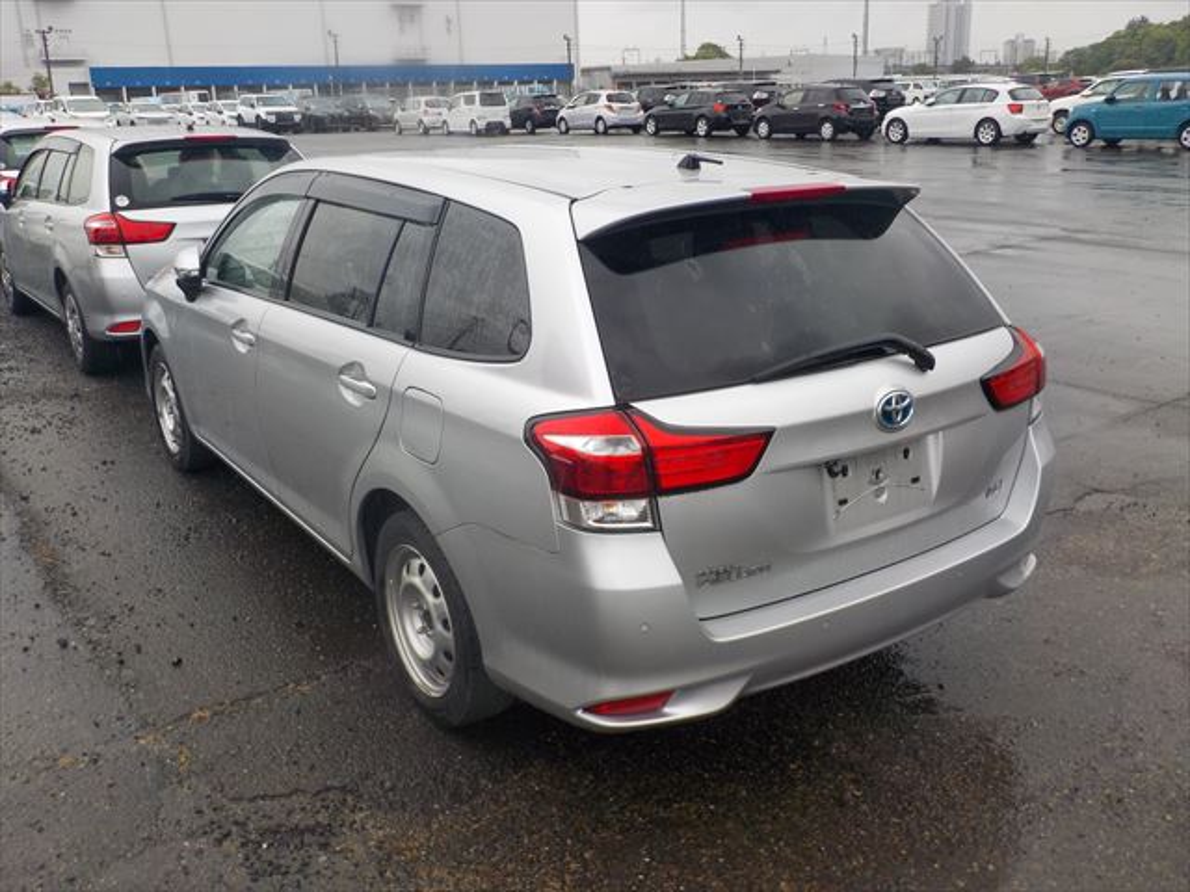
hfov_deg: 60.0
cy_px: 446
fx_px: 1031
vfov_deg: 46.8
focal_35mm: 30
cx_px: 595
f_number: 3.3
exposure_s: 1/250
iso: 125
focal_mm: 4.1
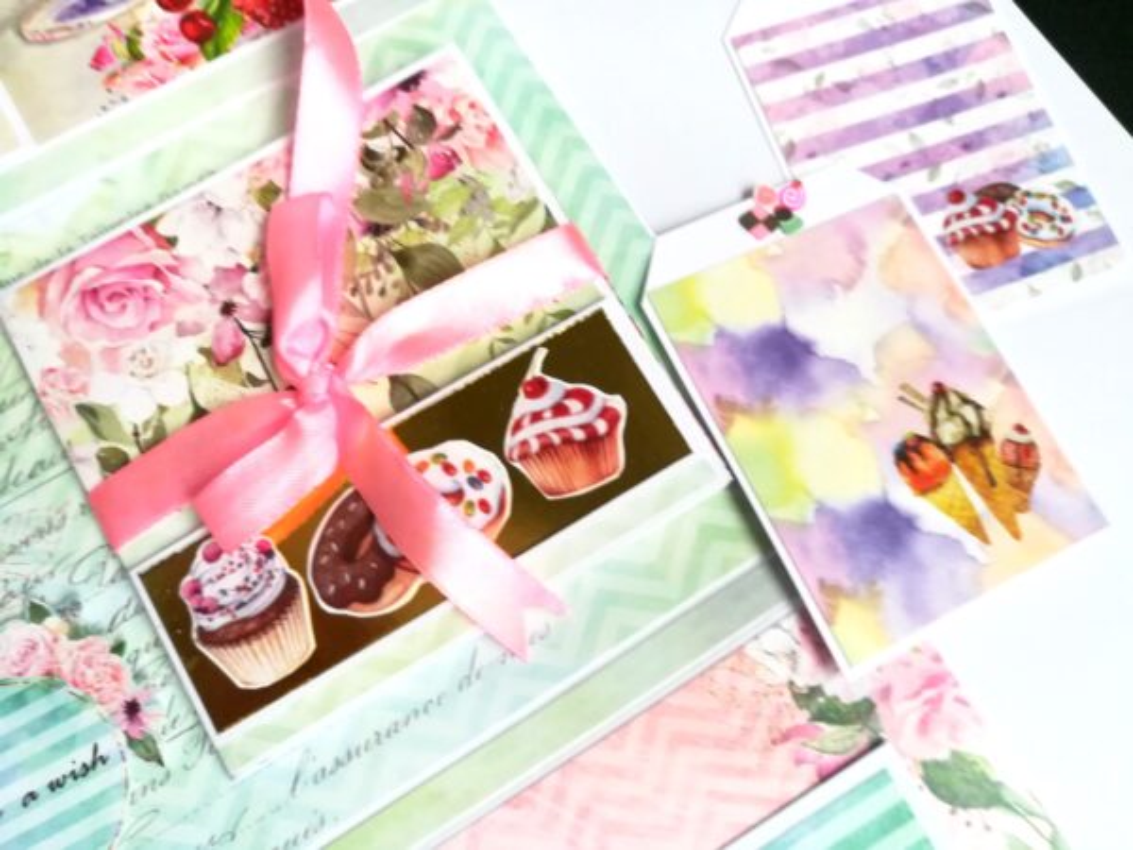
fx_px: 851
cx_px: 566
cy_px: 425
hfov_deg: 67.3
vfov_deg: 53.1
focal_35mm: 26
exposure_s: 1/30
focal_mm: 3.83
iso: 160
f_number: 2.2
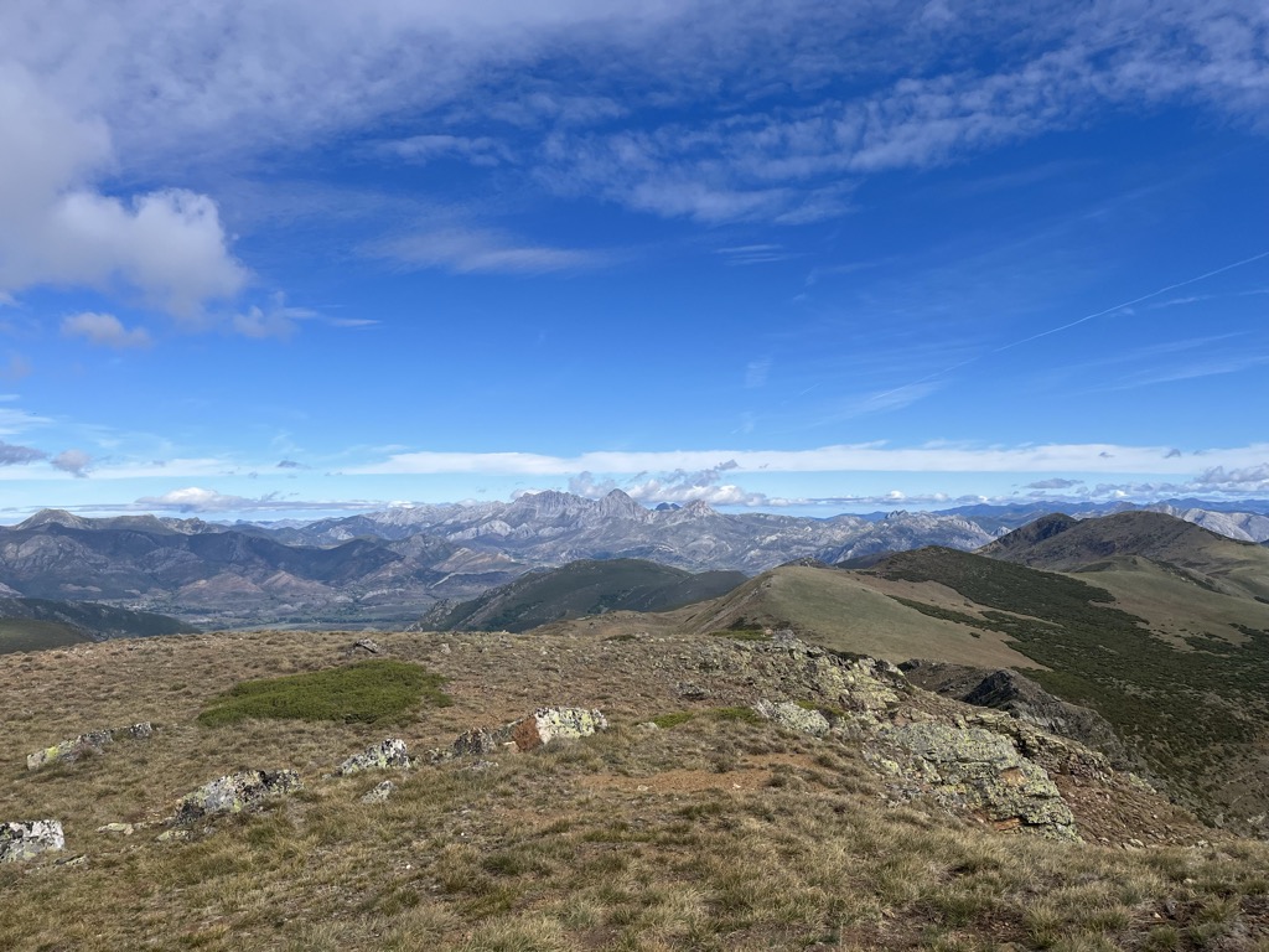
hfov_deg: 67.3
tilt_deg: +0.9
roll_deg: +1.5
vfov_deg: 53.1
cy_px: 476
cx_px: 634
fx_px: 953
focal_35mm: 26
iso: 50
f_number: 1.6
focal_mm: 5.1
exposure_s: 1/4854
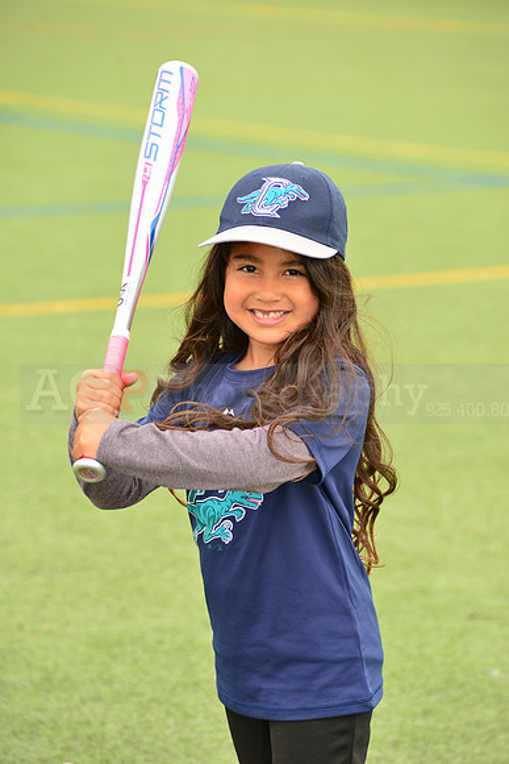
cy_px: 382
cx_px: 254
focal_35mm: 185
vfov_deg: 11.1
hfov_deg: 7.4
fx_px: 3921
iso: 250
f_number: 8
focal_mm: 185
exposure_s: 1/200
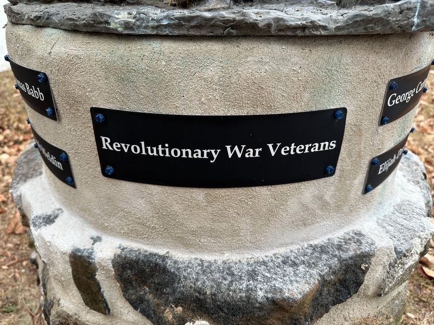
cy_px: 162
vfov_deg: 56.8
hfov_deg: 71.6
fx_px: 301
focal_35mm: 24
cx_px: 217
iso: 80
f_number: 1.78
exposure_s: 1/467
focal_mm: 6.86
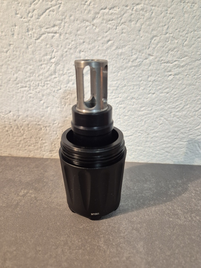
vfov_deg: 73.9
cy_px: 134
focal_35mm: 23
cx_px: 100
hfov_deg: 58.9
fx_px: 178
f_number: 1.8
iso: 400
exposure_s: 1/100
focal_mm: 5.4
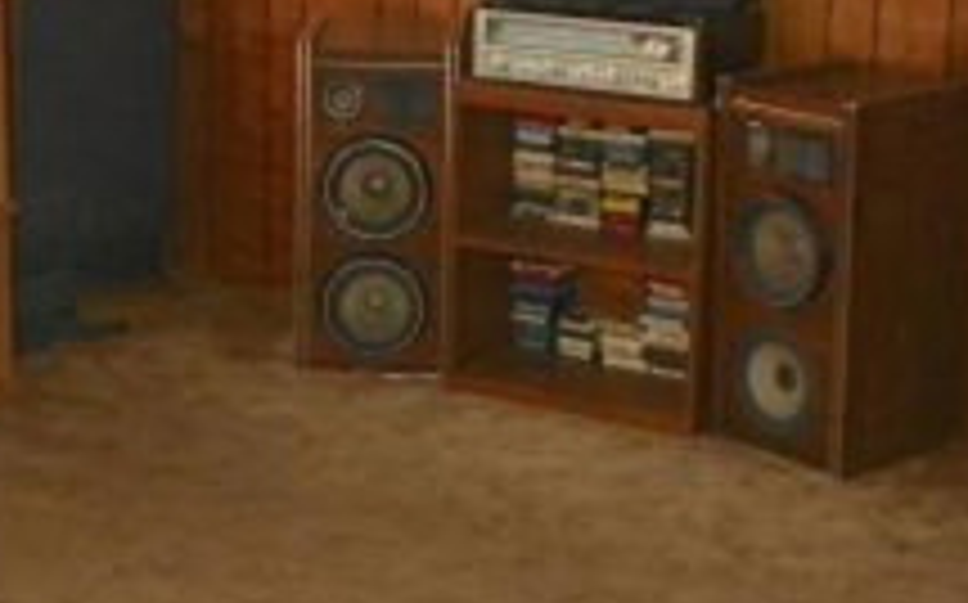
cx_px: 149
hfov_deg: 24.7
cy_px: 54
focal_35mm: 82
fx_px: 2162
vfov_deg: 15.7
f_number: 2.8
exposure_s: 1/30
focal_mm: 4.6
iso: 200
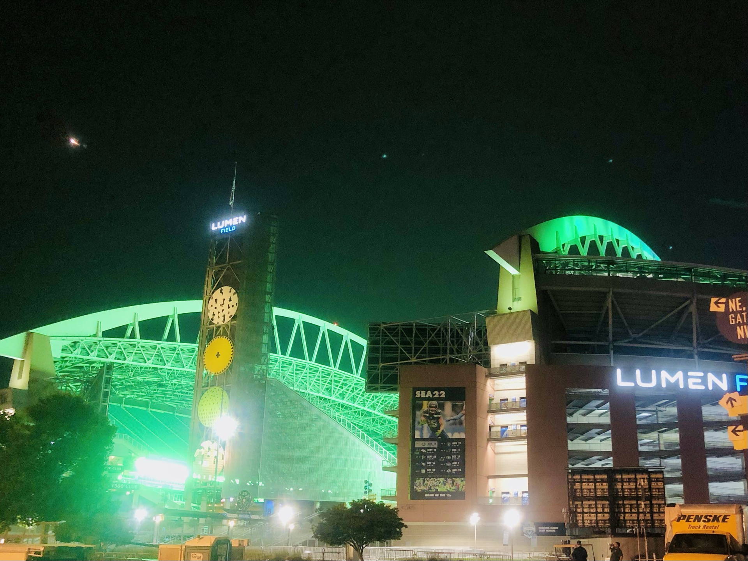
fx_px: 605
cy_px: 280
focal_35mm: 28
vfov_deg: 49.7
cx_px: 374
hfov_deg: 63.4
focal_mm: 4
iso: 100
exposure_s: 1/7
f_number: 1.8
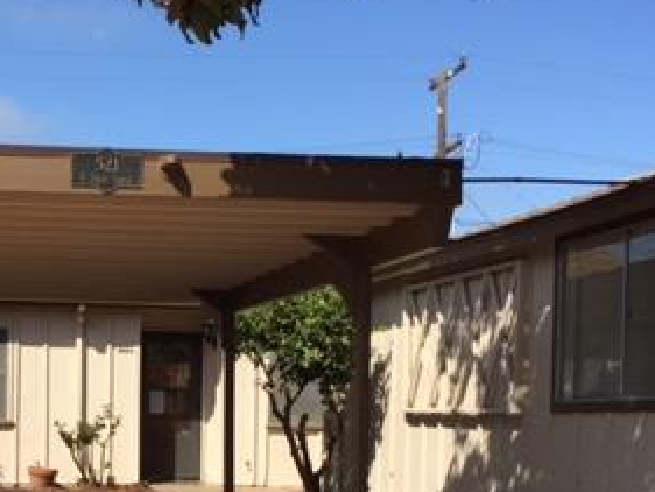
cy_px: 431
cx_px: 107
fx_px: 1249
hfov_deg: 28.6
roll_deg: -2.1
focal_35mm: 66
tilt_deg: -2.7
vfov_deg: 21.8
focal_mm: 4.15
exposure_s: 1/1647
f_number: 2.2
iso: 32
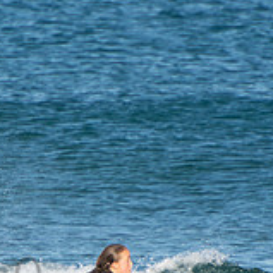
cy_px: 269
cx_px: 89
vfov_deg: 0.9
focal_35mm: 1856
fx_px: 16560
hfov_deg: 0.9
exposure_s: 1/1000
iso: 250
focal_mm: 400
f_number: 5.6
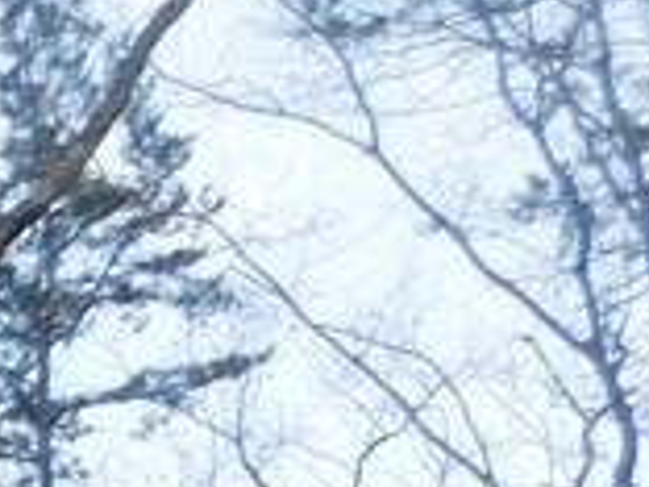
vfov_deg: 8.9
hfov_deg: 9.9
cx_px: -1286
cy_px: 1140
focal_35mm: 151
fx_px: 2831
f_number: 3
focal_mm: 4
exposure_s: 1/1000
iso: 125
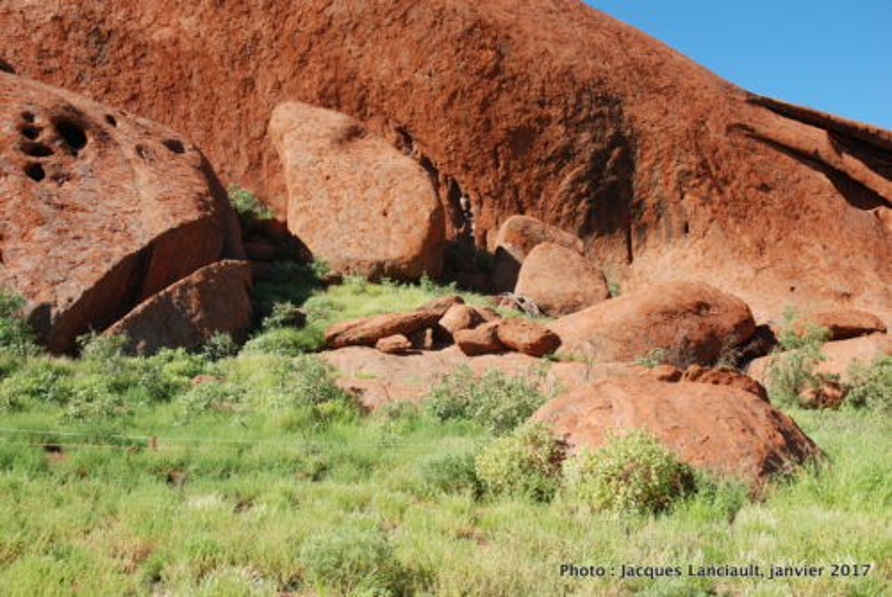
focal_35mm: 33
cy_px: 298
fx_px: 819
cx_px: 446
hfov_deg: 57.2
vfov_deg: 40.1
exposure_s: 1/200
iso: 100
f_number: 7.1
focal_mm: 22
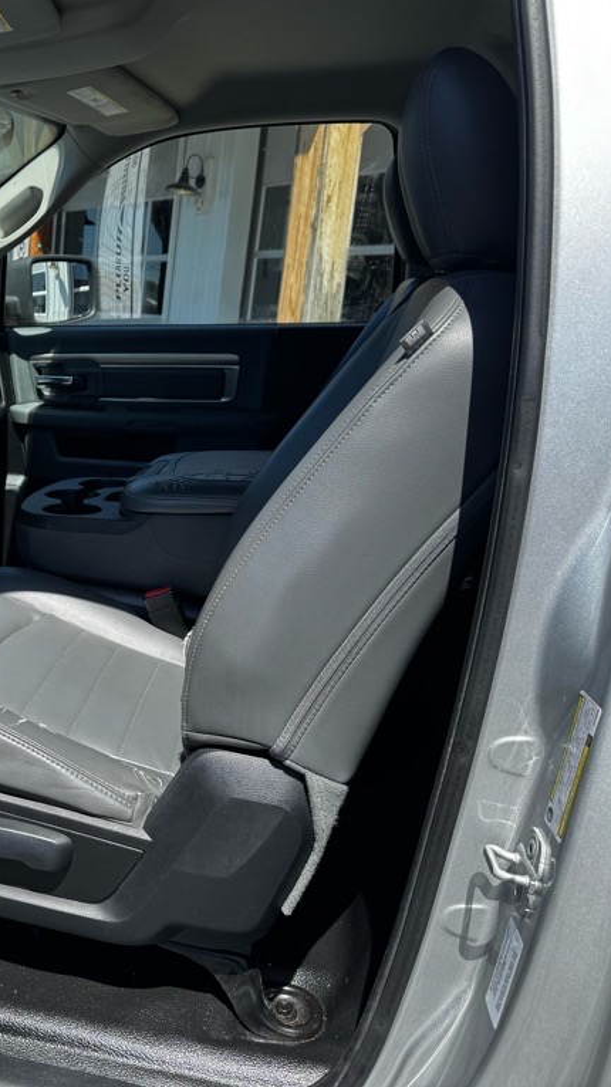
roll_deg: -3.7
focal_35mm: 35
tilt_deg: -13.5
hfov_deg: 31.7
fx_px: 1009
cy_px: 543
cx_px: 33
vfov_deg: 56.6
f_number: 1.78
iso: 80
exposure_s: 1/1456
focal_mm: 6.76
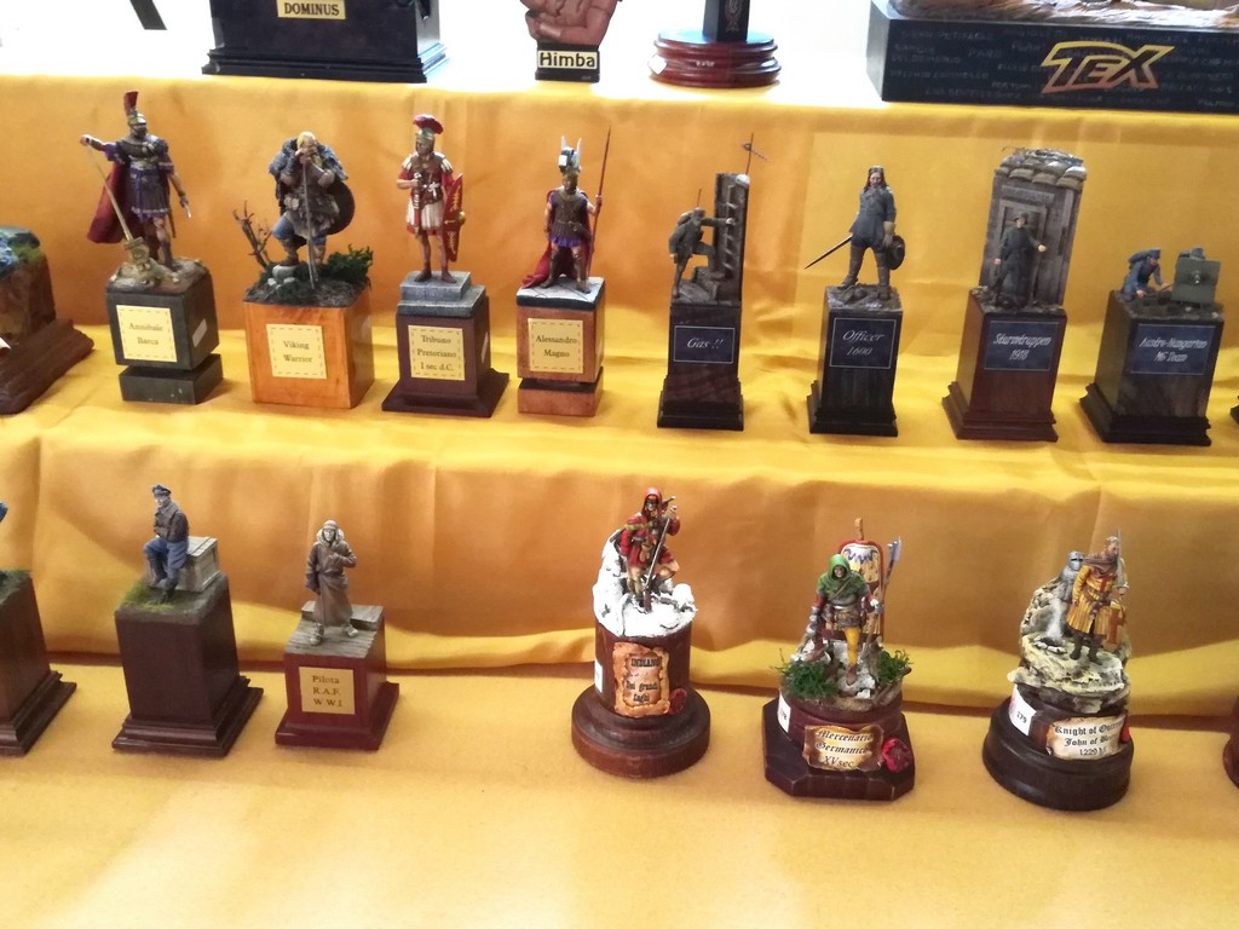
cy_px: 464
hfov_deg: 65.3
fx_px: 966
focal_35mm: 27
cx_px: 620
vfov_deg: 51.4
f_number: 2
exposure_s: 1/33.3
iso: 320
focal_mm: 3.79
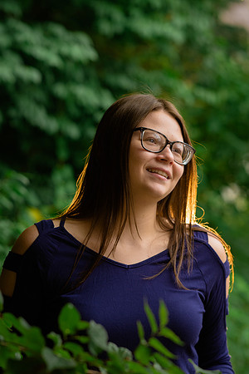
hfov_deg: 8.7
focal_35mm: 157
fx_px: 1629
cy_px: 187
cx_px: 124
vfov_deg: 13.1
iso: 160
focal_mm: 105
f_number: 3.2
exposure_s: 1/200
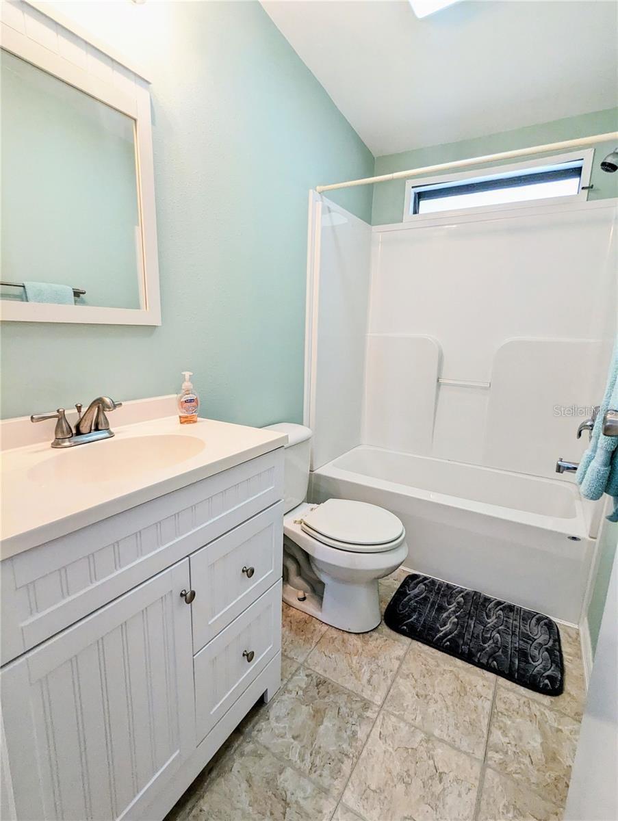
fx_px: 380
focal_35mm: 16
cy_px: 410
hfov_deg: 78.2
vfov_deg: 94.4
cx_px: 309
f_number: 2.2
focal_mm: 2.35
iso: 605
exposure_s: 1/120
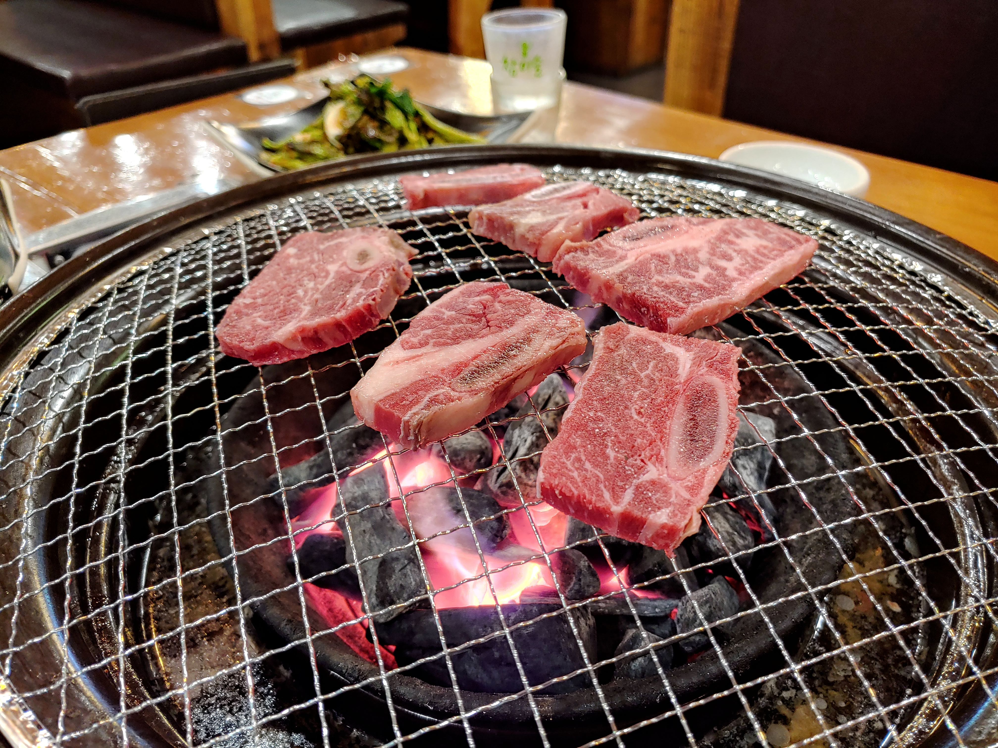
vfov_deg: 54.9
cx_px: 499
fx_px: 721
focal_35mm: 25
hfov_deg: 69.4
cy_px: 374
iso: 300
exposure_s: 1/24
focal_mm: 4.23
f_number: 1.5
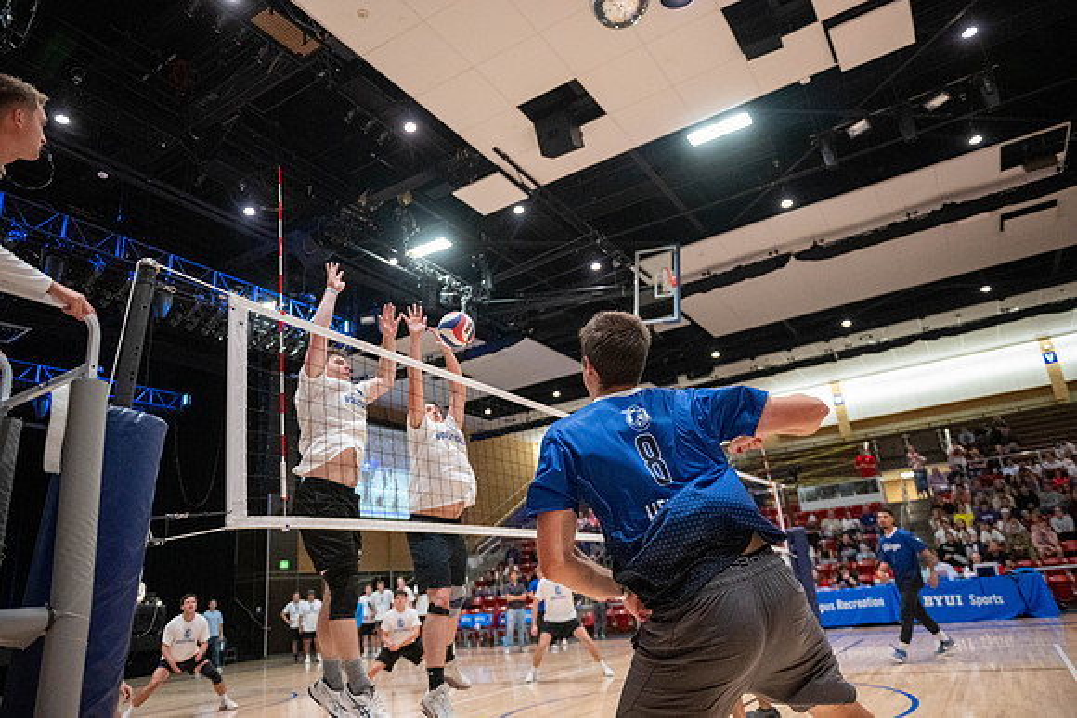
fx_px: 718
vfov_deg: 53.2
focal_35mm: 24
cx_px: 538
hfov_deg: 73.7
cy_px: 359
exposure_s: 1/640
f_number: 2.8
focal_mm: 24
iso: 6400
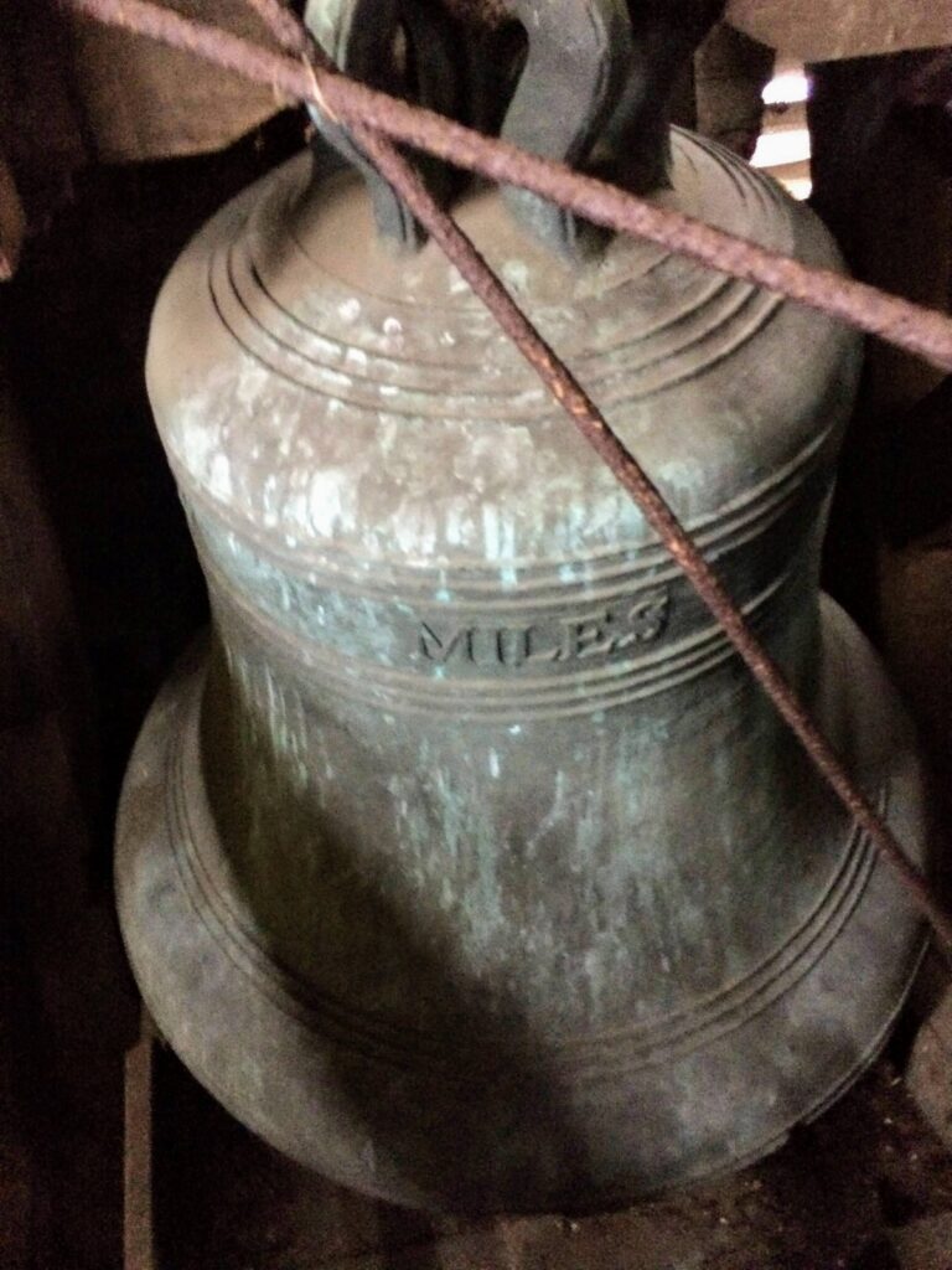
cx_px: 476
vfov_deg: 61.7
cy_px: 635
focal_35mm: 29
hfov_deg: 48.2
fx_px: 1063
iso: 400
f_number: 2.2
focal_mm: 4.15
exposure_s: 1/15
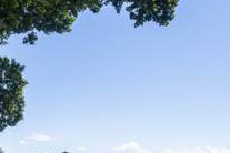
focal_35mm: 58
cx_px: 63
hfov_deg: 33.9
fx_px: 371
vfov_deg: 21.9
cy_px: 176
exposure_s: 1/200
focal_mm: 10
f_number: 8
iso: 100
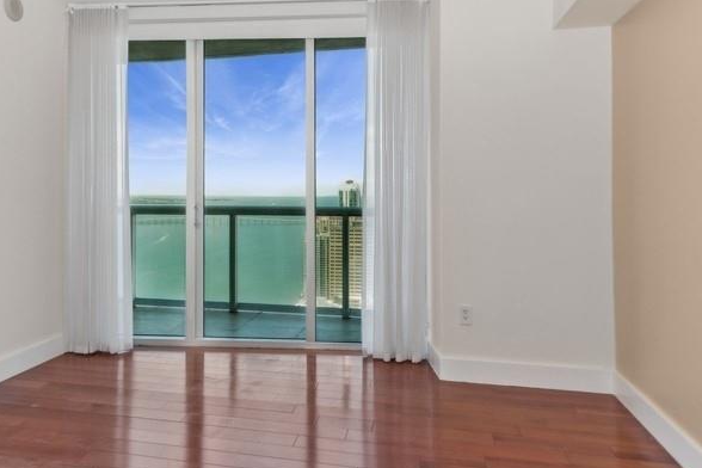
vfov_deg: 49.4
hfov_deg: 69.1
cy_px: 203
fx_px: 507
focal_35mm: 26
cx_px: 303
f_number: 8
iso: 200
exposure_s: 1/40
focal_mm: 17
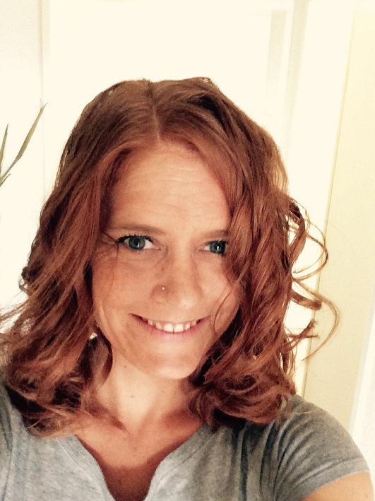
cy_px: 257
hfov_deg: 40.7
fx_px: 506
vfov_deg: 52.6
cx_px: 178
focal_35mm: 35
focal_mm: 2.15
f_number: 2.4
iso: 400
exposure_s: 1/15
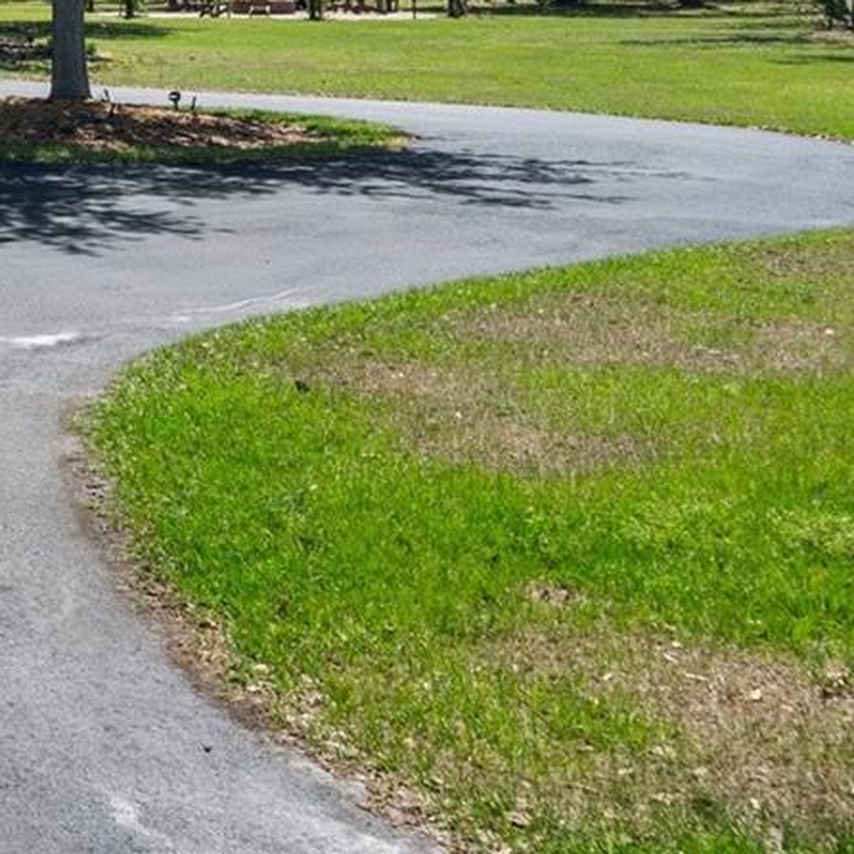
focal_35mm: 67
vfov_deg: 24.3
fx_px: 1870
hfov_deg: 21.0
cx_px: -494
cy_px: -44
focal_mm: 22
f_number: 9
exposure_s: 1/320
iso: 250
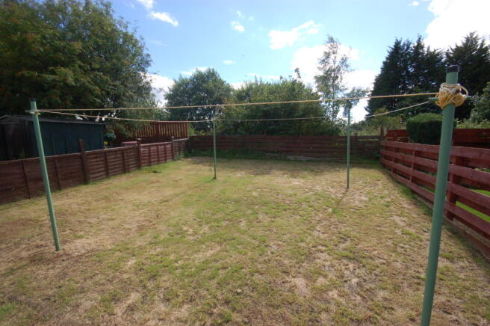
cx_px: 245
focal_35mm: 15
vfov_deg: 77.2
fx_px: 204
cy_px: 163
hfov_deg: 100.4
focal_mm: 10
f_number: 11
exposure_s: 1/500
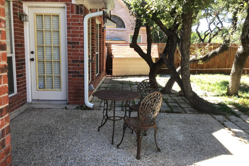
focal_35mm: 33
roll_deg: -1.3
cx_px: 127
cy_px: 84
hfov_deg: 57.2
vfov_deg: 40.0
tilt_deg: -9.8
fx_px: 228
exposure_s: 1/120
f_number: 2.4
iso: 25
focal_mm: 3.3
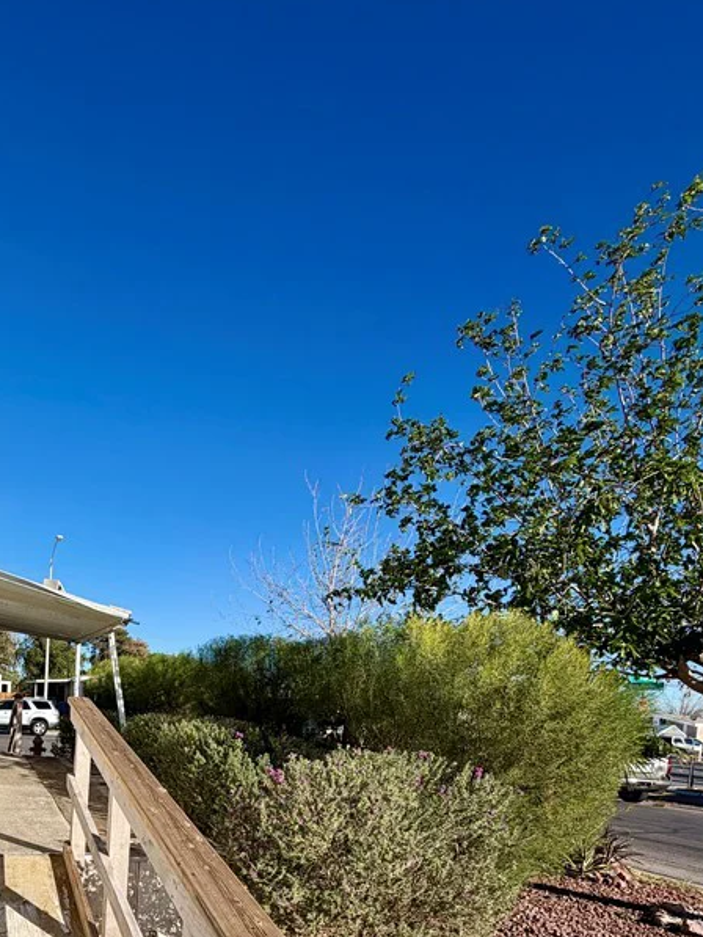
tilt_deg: -3.5
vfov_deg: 64.8
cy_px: 758
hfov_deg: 52.9
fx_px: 650
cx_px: 135
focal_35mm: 24
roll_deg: -3.4
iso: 20
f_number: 2.2
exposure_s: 1/1431
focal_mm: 2.22
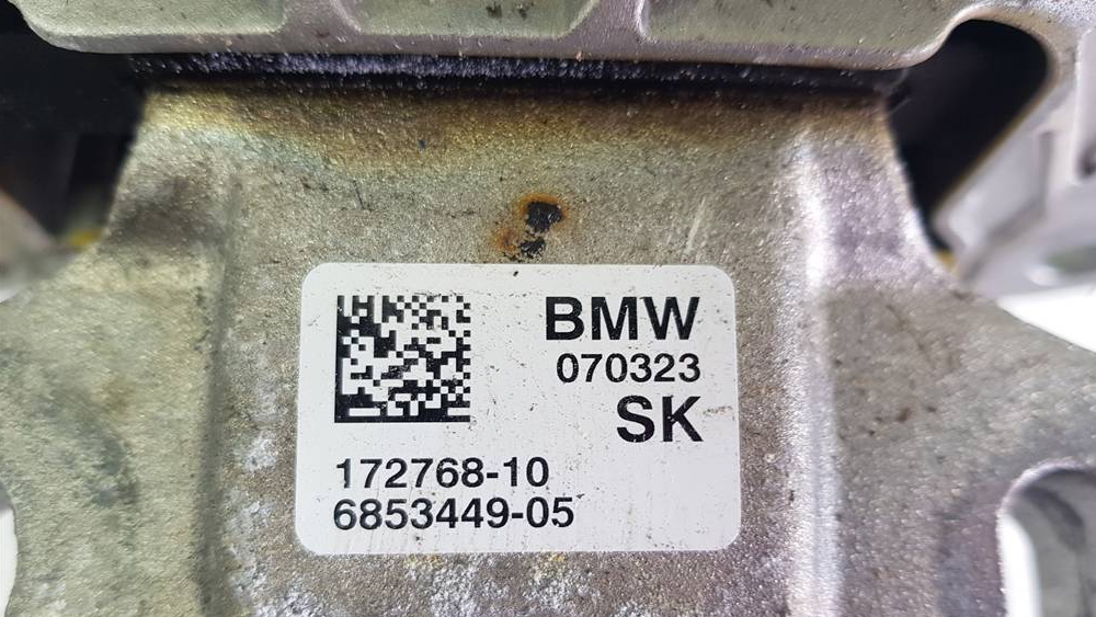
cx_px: 557
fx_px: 843
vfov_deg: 39.8
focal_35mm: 29
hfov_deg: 66.1
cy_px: 403
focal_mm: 4.2
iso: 50
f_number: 1.7
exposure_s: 1/50
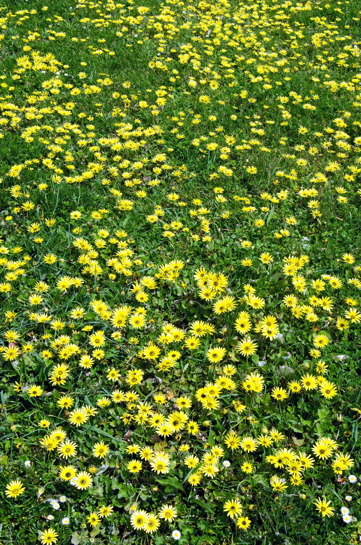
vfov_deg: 43.7
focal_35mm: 45
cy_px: 272
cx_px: 180
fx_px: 680
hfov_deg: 29.7
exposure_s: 1/640
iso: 400
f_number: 10
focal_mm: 30
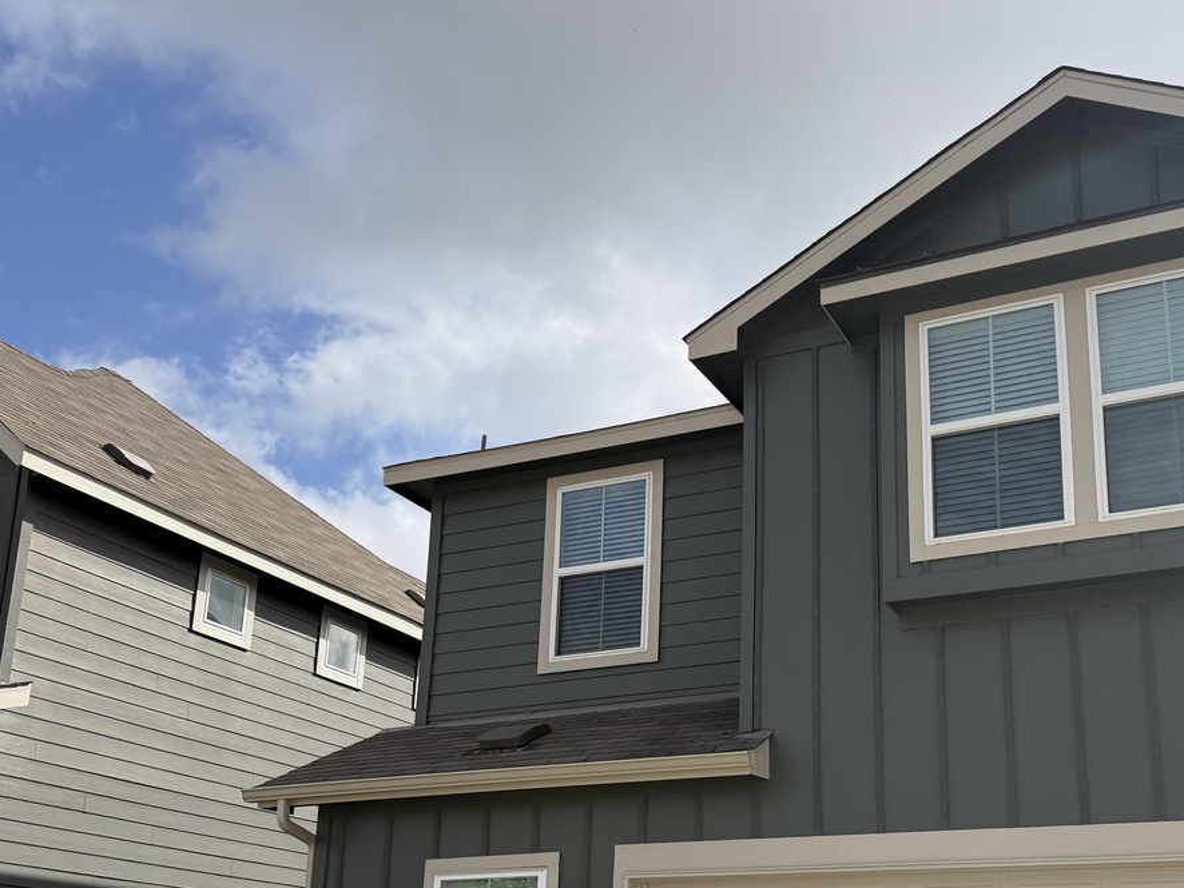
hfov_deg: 47.4
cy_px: 669
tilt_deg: +15.5
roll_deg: -0.7
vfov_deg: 36.0
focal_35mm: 39
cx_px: 736
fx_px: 1334
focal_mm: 6.76
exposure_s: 1/7353
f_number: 1.78
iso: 125
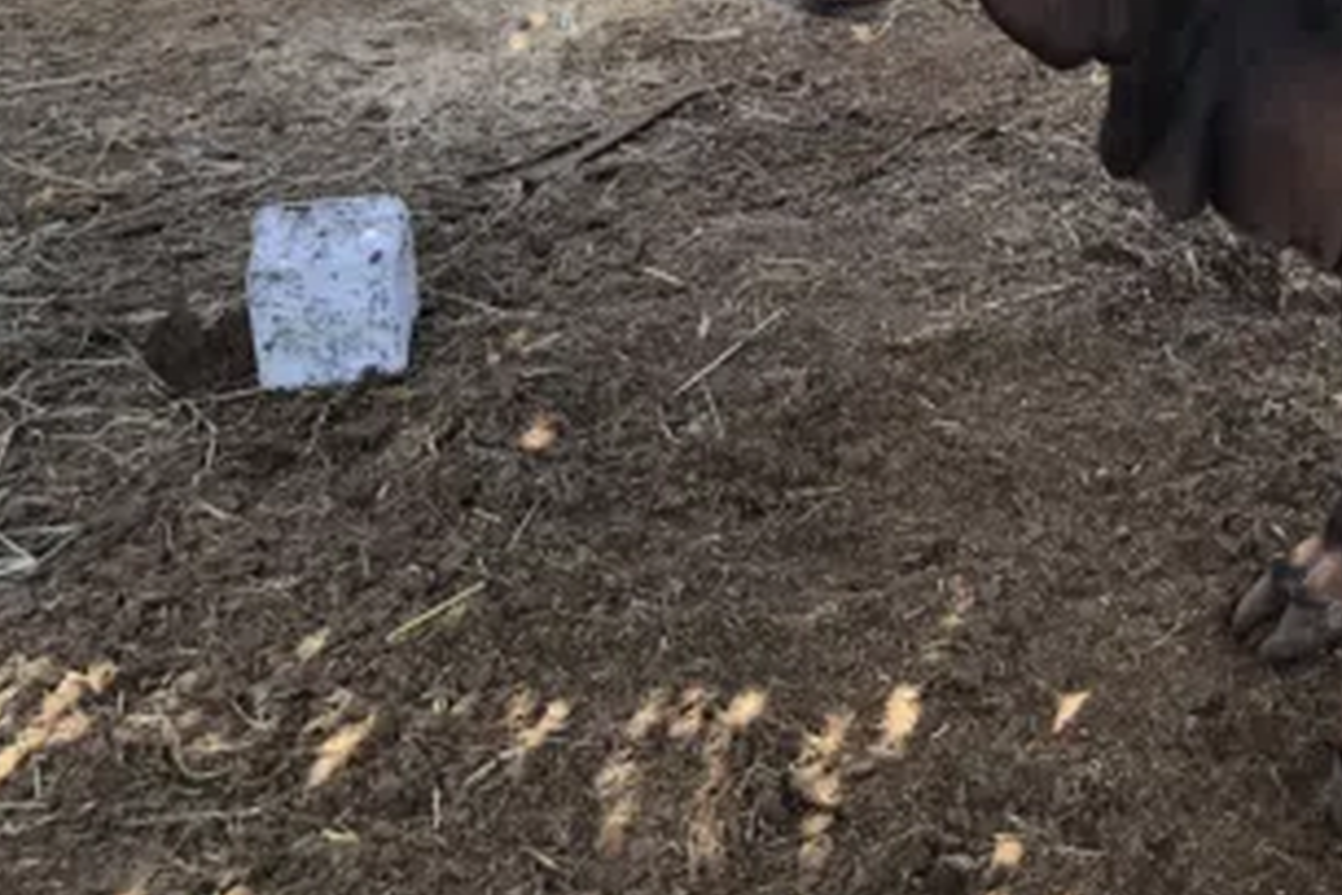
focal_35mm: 61
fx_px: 2274
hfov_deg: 30.5
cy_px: 83
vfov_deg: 21.7
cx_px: 1342
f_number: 1.8
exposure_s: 1/120
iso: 32
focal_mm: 3.99
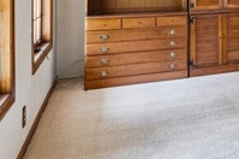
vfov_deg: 20.8
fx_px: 397
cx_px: 324
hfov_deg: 27.1
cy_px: -39
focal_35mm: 60
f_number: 13
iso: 100
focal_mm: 18.6
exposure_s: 3.2
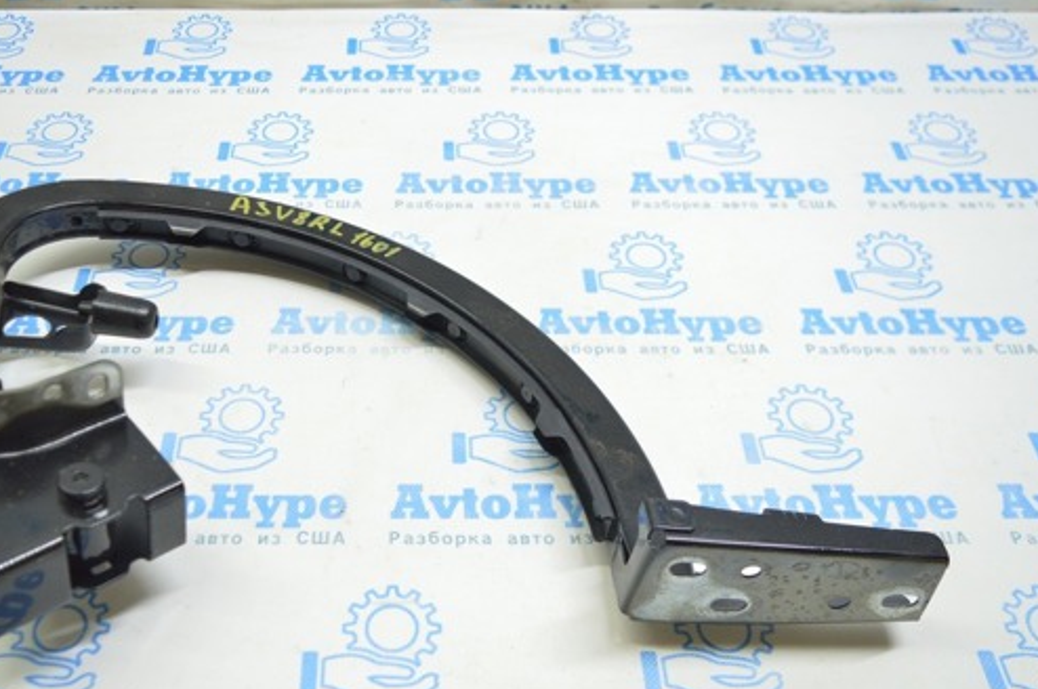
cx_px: 391
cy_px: 373
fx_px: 1008
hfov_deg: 53.9
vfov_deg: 37.7
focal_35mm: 35
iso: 400
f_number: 3.5
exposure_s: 1/40
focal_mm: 18
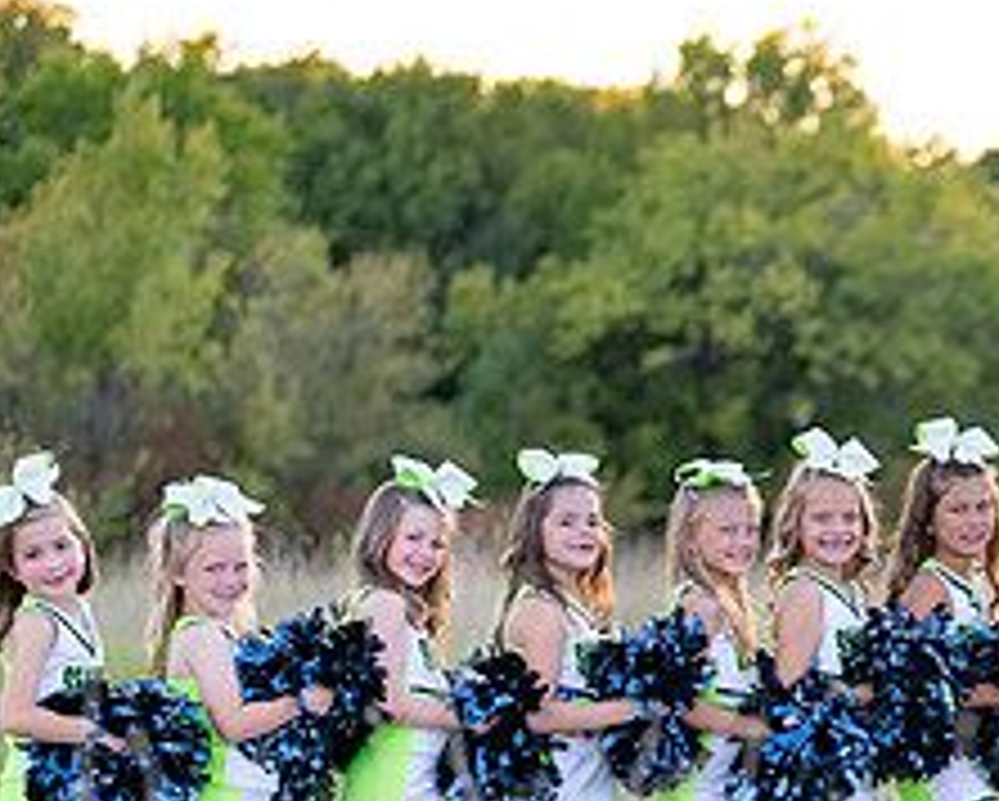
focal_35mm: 146
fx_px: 4321
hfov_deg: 12.9
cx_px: 1145
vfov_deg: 10.5
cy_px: 714
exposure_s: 1/500
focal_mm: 50
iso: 160
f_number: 1.2
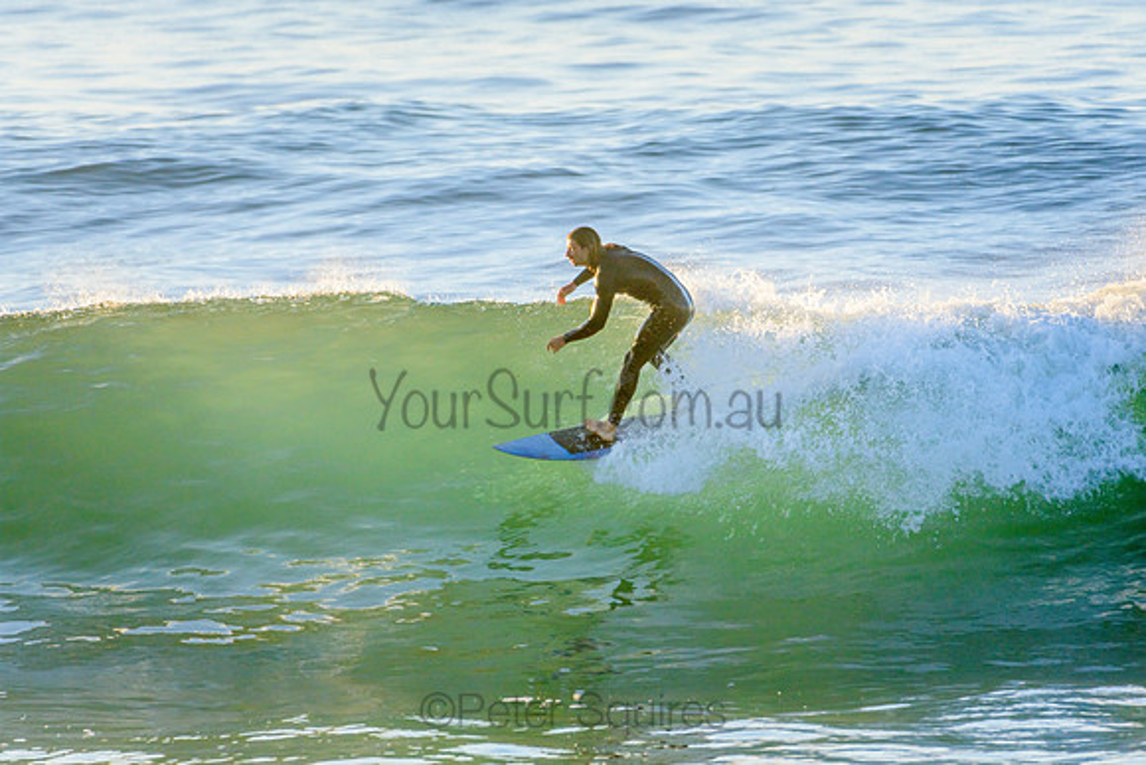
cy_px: 382
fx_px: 23886
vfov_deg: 1.8
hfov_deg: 2.7
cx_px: 573
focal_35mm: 750
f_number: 5.6
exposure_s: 1/1250
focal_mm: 500
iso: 500
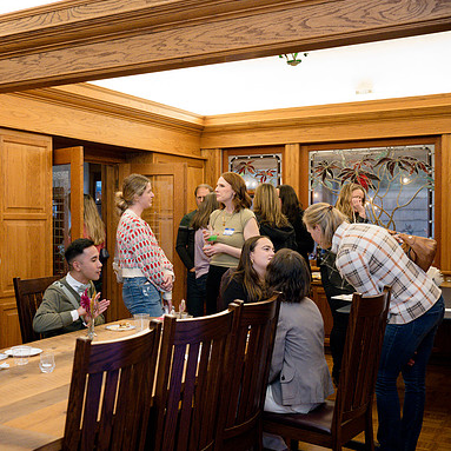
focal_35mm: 45
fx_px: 663
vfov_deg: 37.6
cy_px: 224
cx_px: 144
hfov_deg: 37.1
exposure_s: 1/320
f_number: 4
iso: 6400
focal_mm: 35
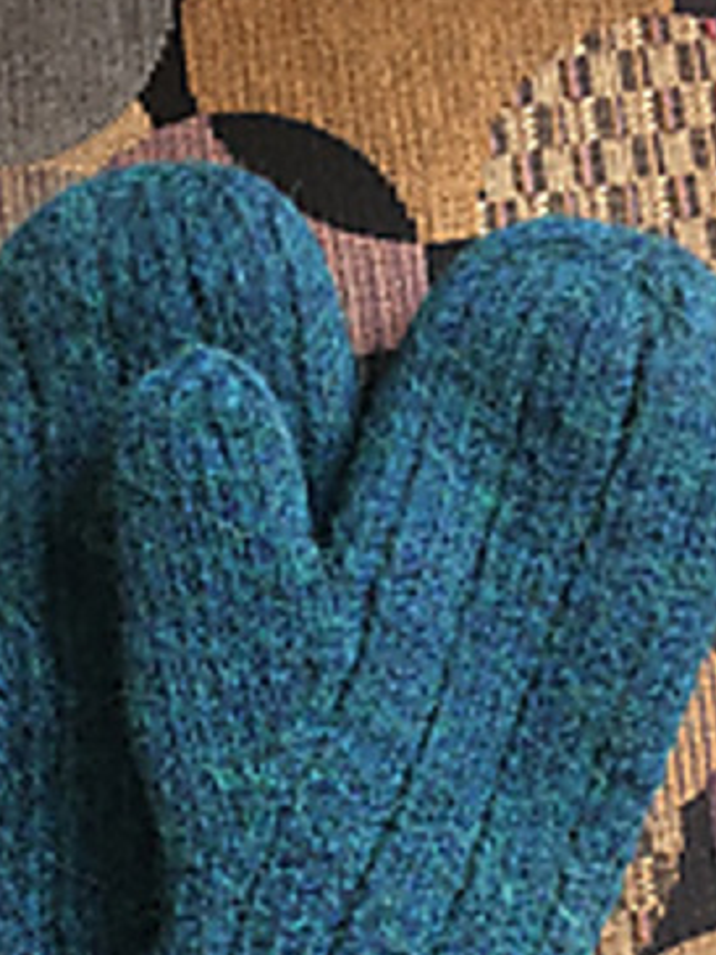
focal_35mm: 51
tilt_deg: -84.0
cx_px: 265
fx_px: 1407
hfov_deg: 28.4
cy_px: 805
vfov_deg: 35.9
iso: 500
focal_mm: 4.15
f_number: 2.2
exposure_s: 1/15
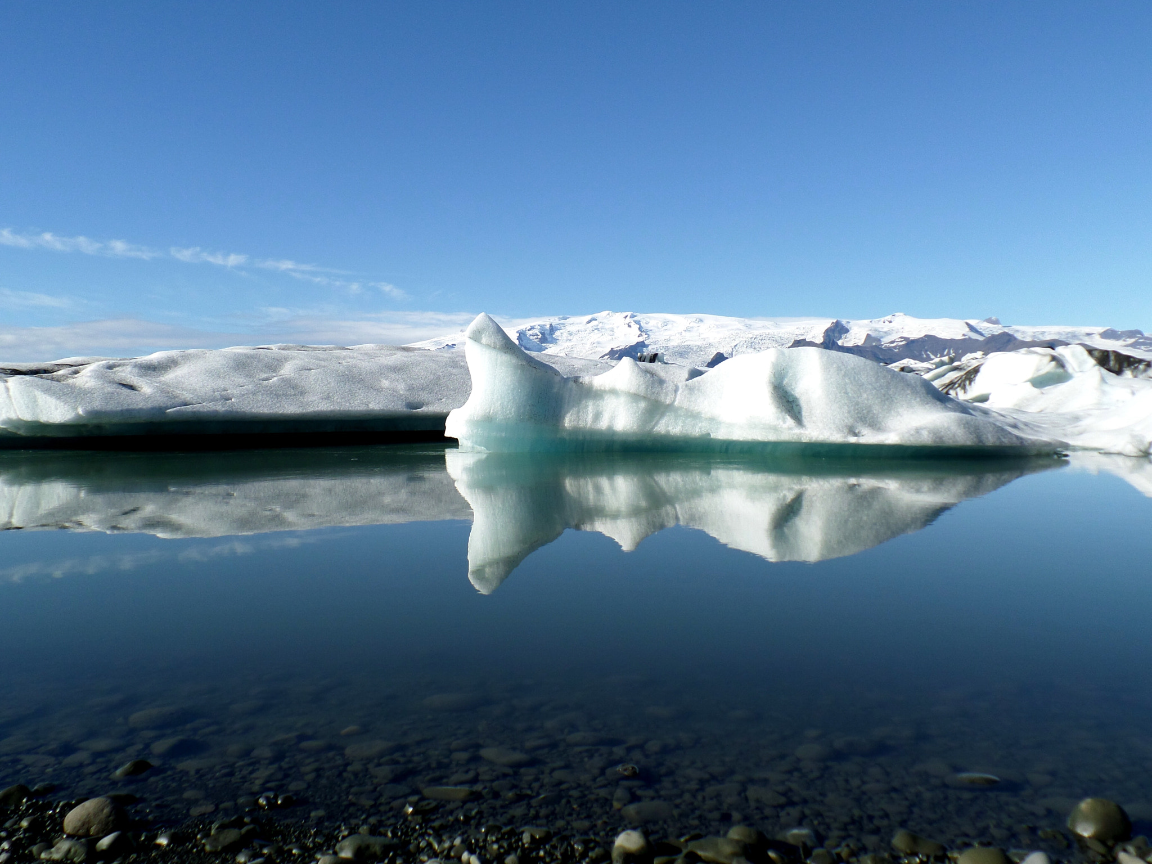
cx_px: 576
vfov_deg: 49.7
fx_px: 932
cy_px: 432
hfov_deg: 63.4
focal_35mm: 28
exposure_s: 1/1000
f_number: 3.7
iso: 100
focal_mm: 5
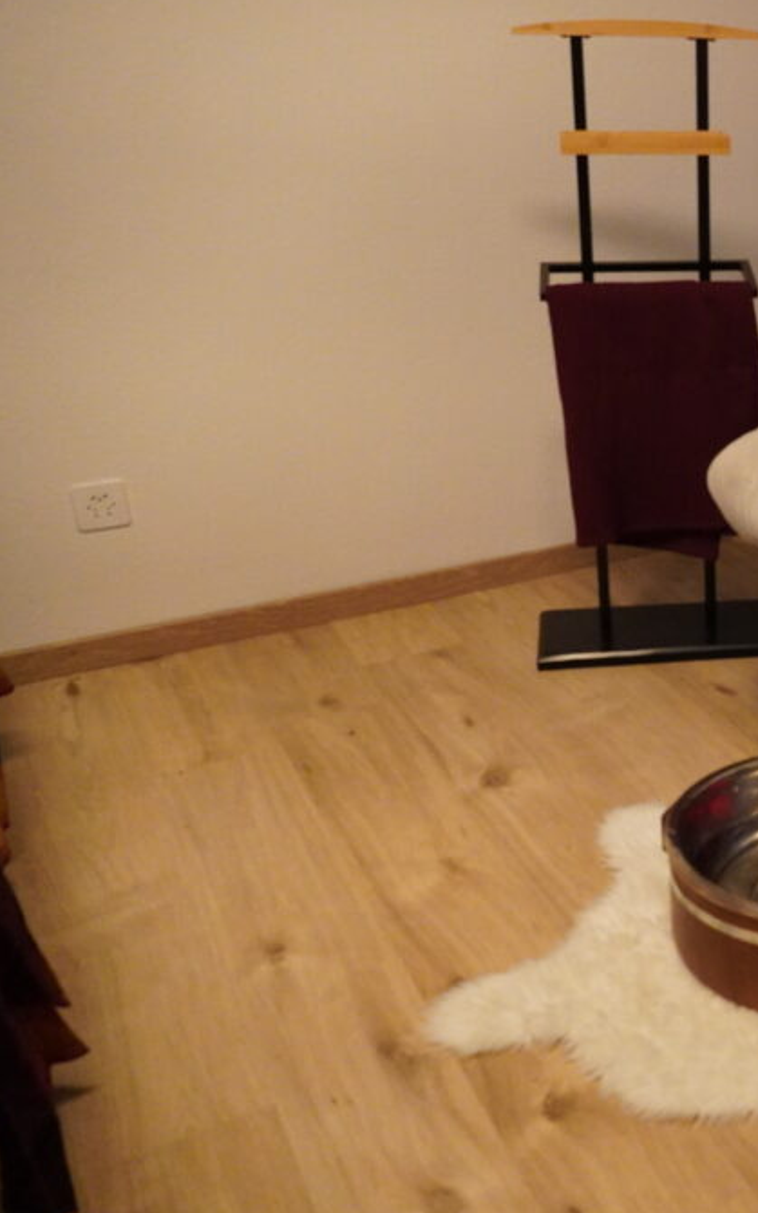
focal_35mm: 42
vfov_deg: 47.2
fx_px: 1389
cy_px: 606
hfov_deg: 27.3
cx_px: 883
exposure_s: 1/200
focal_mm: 18
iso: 4000
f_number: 3.5
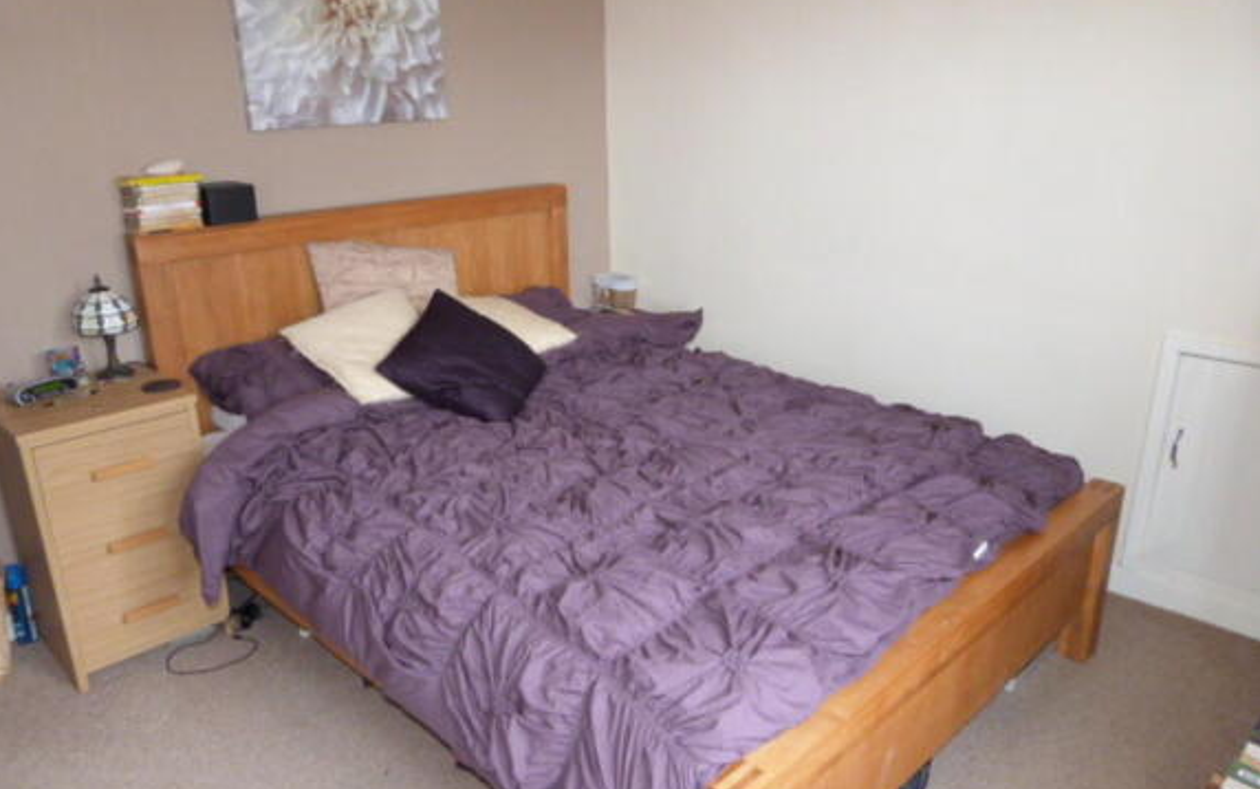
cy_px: 418
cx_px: 624
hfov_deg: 68.4
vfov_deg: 46.0
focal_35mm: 27
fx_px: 928
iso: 400
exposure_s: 1/60
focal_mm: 4.5
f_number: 2.8
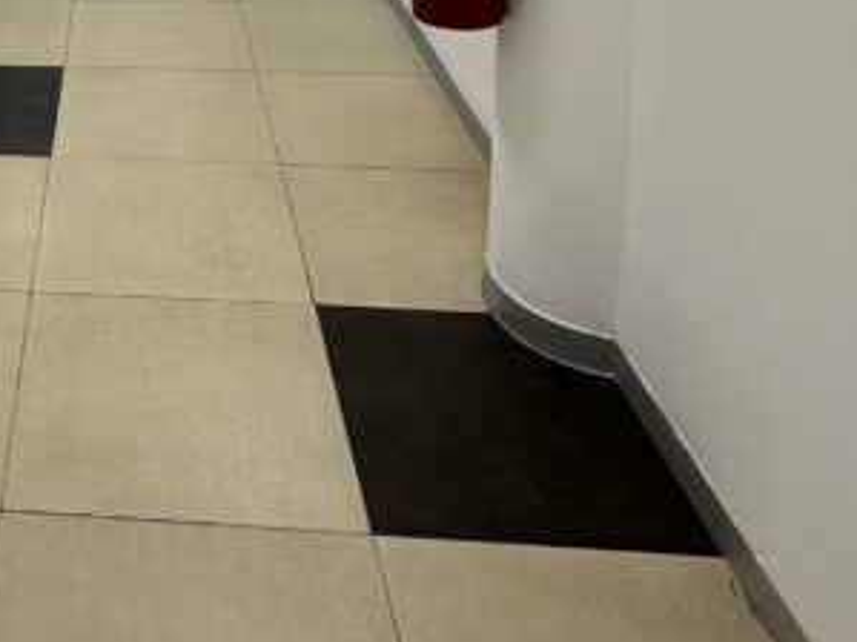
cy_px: -252
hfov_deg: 35.8
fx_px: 1188
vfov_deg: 25.0
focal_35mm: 48
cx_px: 0
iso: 125
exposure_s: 1/100
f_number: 2.2
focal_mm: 2.22
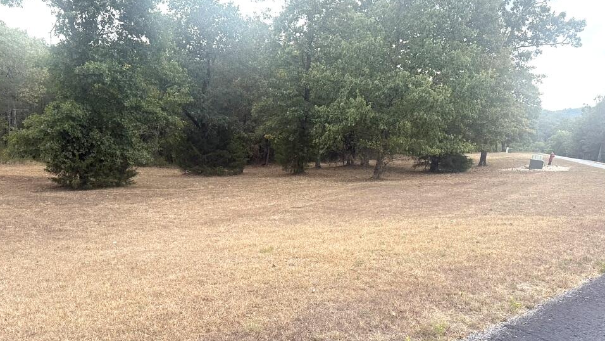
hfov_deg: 67.9
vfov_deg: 41.4
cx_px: 299
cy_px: 200
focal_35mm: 28
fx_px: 449
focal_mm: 6.76
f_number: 1.78
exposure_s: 1/1493
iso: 100
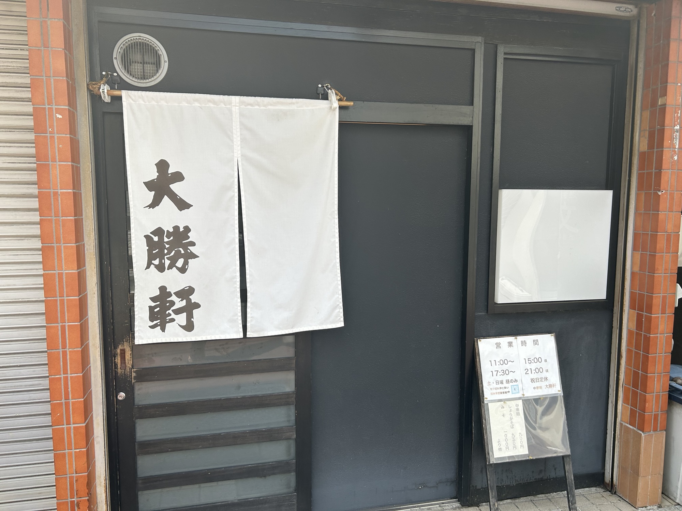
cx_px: 341
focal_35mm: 26
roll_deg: +2.0
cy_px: 256
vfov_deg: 53.1
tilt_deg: -2.8
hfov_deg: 67.3
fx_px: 512
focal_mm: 5.7
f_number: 1.5
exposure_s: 1/1048
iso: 50
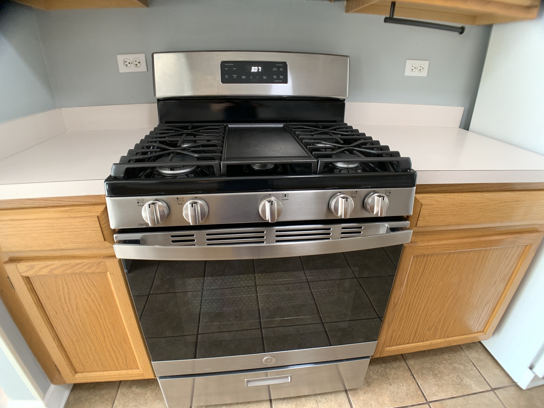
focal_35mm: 26
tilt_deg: -27.4
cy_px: 204
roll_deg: -0.1
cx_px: 272
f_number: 1.8
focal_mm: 4.25
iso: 250
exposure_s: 1/60
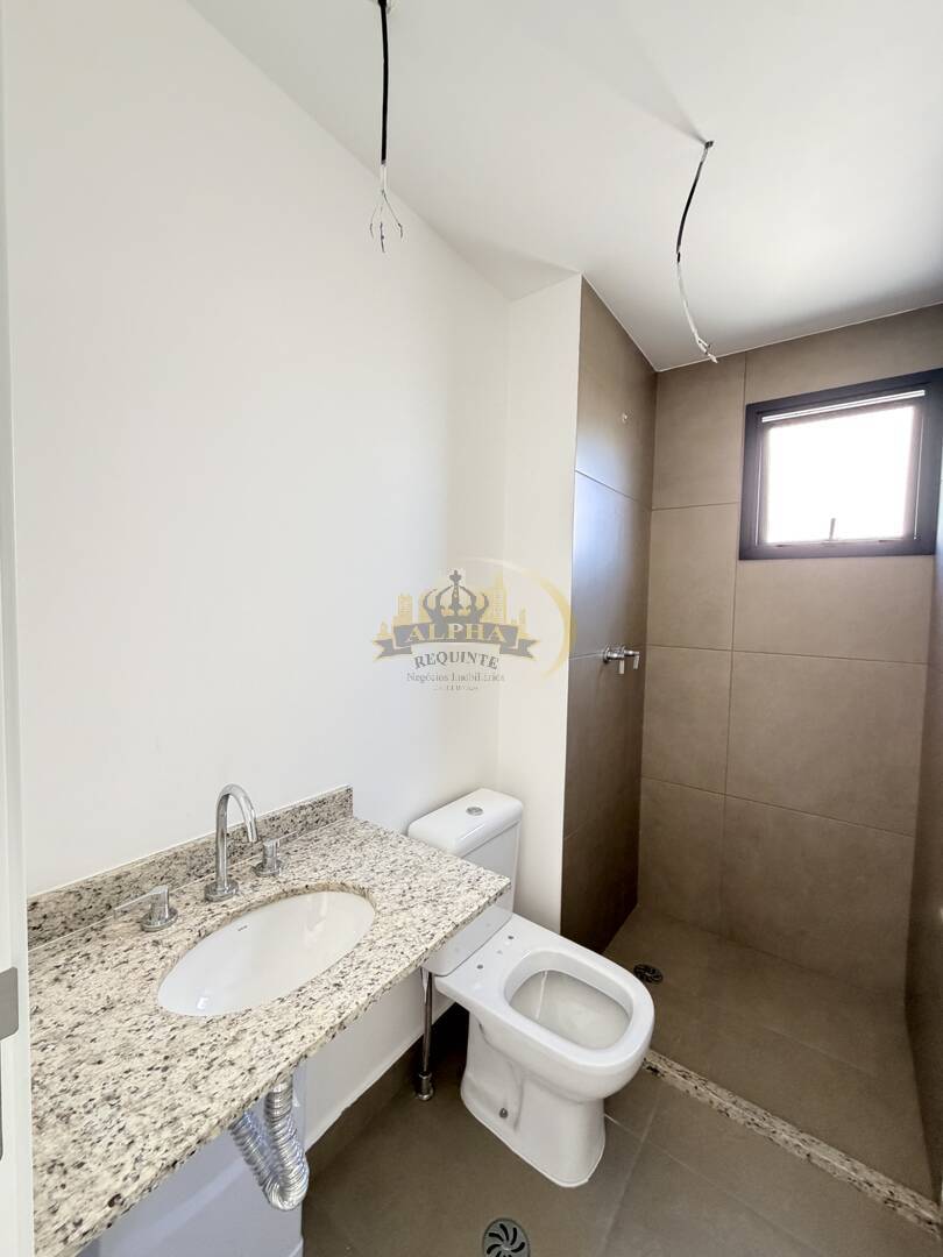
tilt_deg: -3.0
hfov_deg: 85.7
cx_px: 472
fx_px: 509
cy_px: 628
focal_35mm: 14
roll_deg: -1.8
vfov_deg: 102.1
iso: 400
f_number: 2.2
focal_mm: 2.22
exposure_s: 1/60
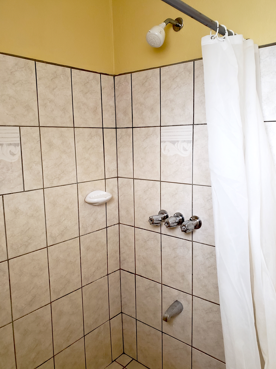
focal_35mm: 27
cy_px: 185
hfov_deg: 51.4
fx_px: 287
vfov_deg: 65.3
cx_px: 137
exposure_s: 1/33
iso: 320
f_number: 2.4
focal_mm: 4.3
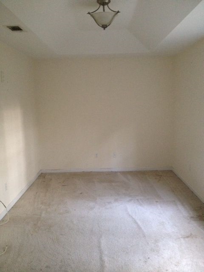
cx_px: 102
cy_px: 136
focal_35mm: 35
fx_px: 275
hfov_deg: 40.7
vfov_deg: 52.6
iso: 250
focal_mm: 4.28
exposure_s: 1/20
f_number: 2.4
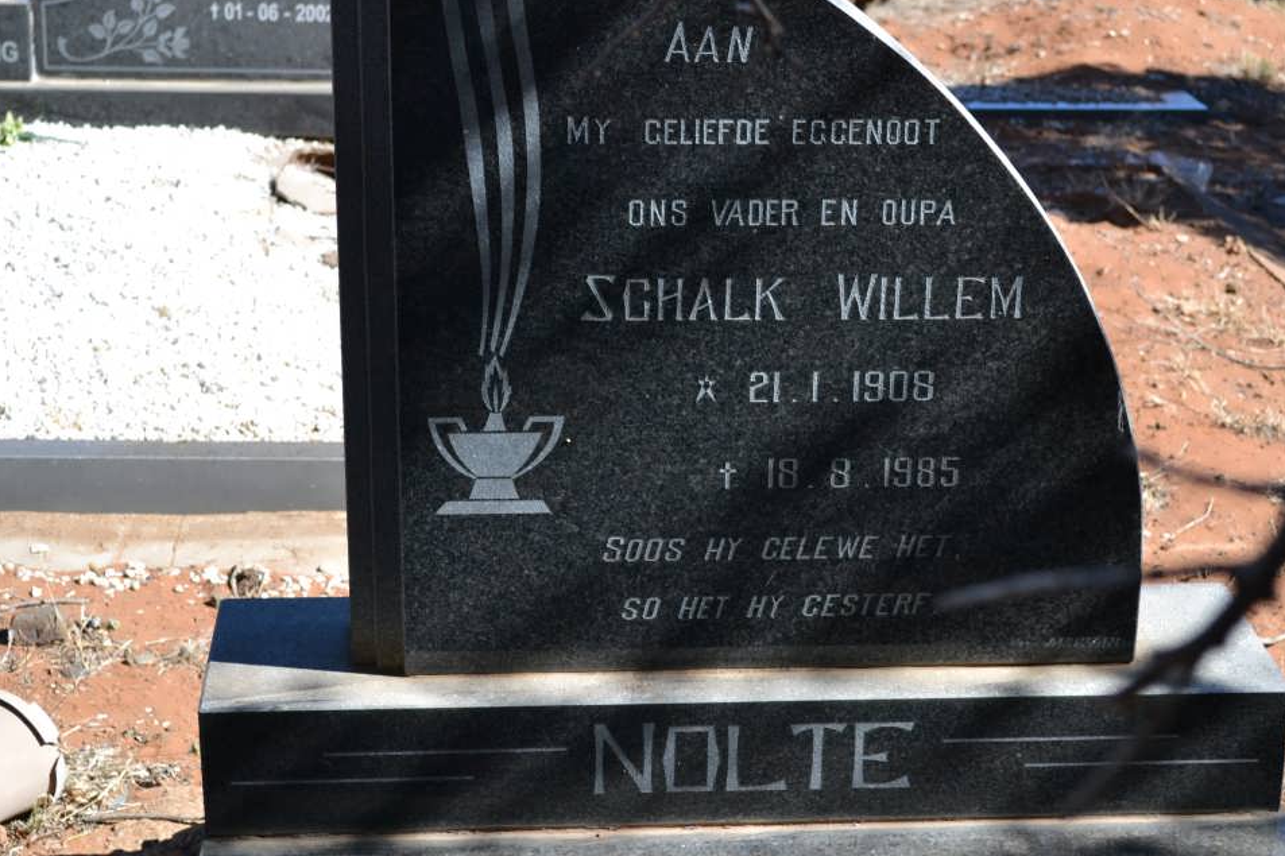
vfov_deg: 20.0
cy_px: 425
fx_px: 2427
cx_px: 696
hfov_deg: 29.6
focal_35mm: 68
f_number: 5.6
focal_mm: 36
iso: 180
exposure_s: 1/125
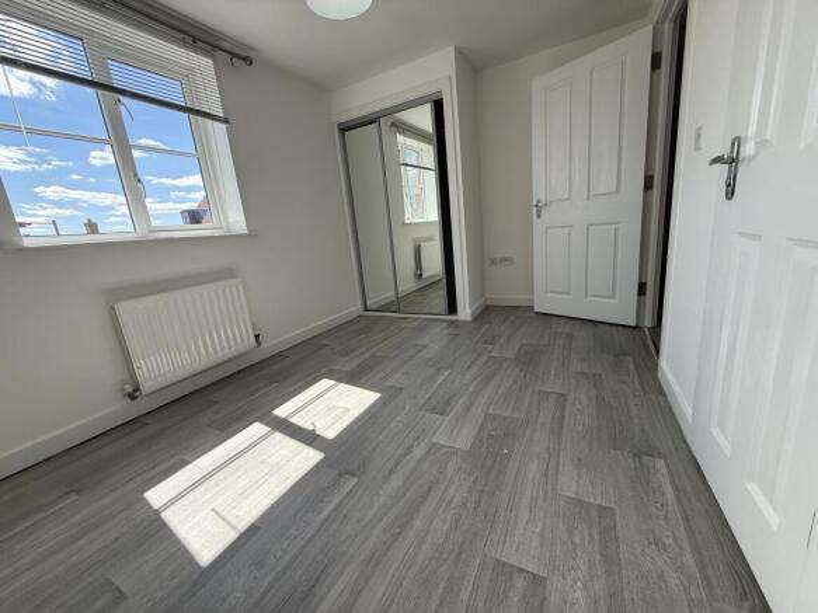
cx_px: 409
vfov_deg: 85.7
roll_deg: +5.2
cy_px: 306
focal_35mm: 14
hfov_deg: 102.1
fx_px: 331
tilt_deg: -13.3
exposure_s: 1/308
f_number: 2.2
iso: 64
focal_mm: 2.22
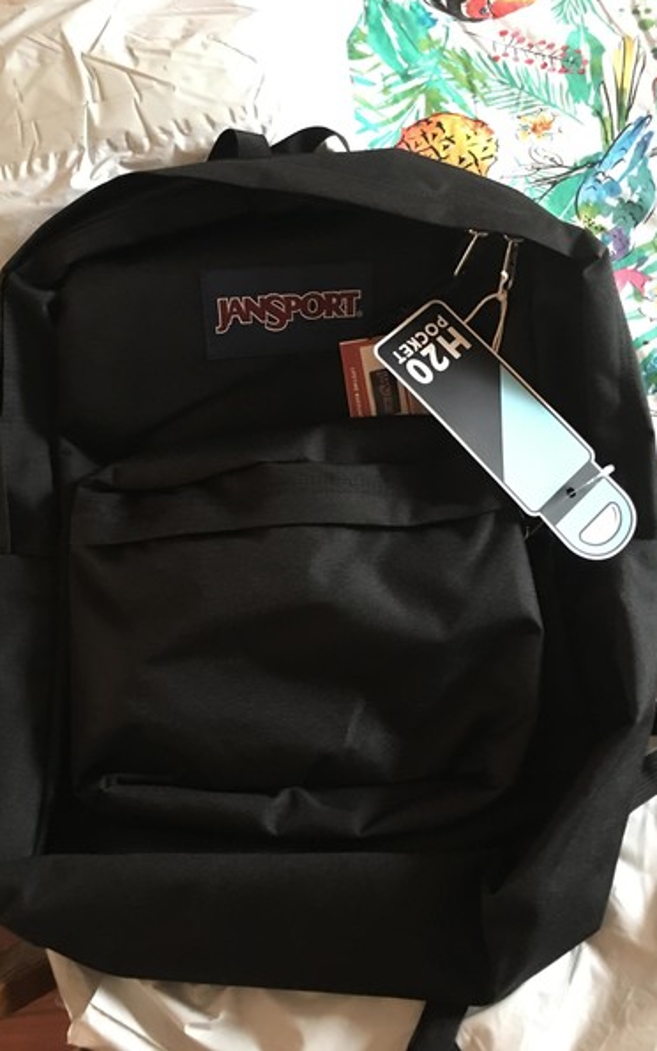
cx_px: 311
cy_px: 523
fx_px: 888
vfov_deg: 61.2
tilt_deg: -62.4
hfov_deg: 40.6
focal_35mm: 31
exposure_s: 1/4
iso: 100
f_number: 2.2
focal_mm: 4.15
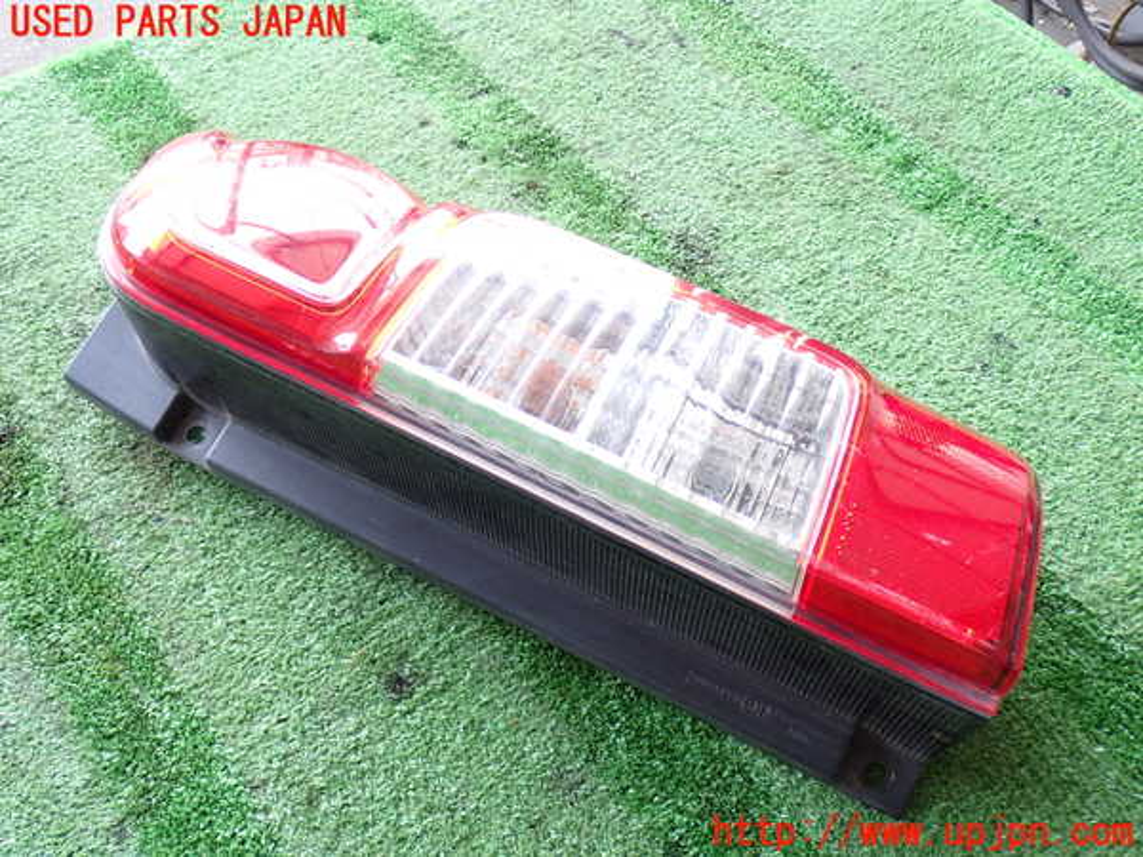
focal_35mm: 38
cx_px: 572
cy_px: 428
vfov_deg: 37.7
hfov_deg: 49.0
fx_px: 1255
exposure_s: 1/50
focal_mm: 6.83
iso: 200
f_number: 2.7
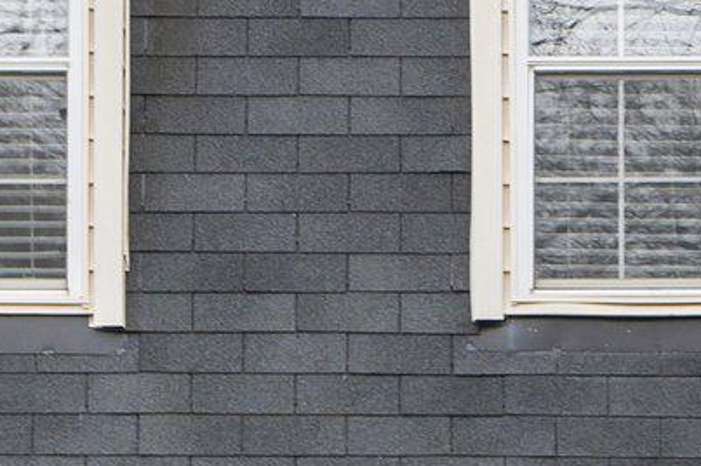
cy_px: 726
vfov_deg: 7.5
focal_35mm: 178
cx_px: 322
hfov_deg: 11.6
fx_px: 3463
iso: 250
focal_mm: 35
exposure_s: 1/60
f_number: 10
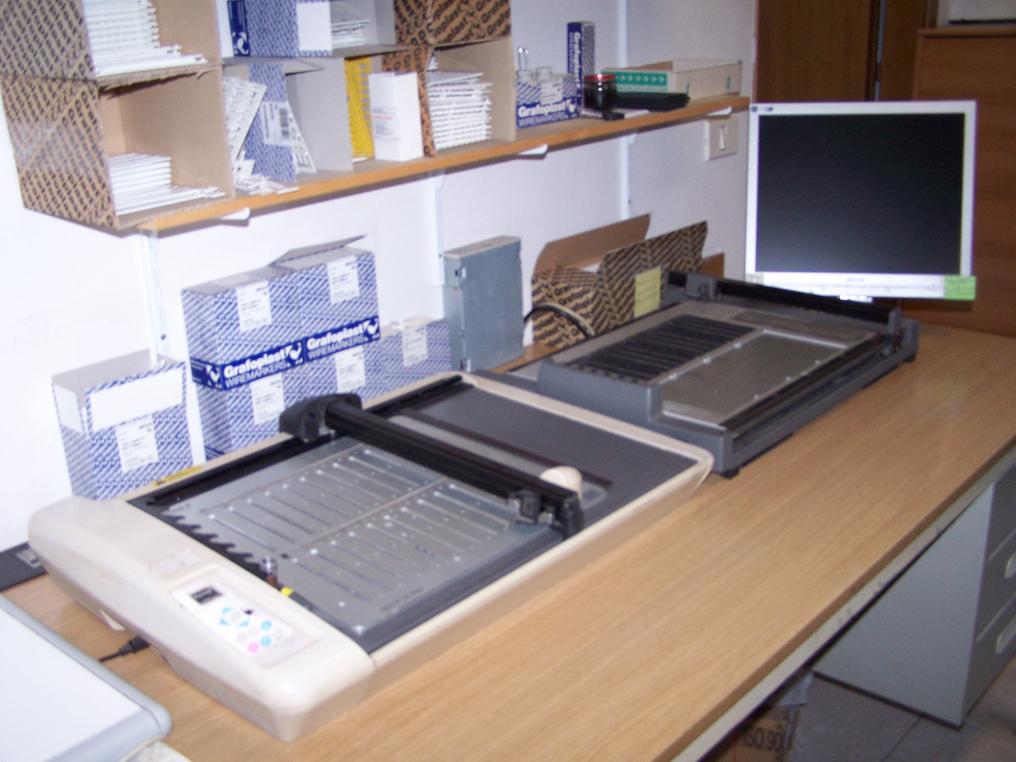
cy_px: 381
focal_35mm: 38
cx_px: 508
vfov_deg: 37.7
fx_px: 1115
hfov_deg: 49.0
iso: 140
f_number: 2.8
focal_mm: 6.3
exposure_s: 1/60
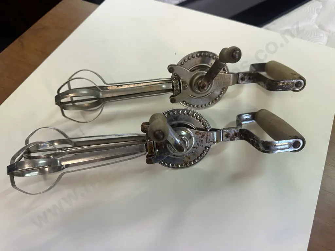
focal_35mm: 24
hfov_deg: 71.6
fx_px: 232
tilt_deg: -58.6
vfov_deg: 56.8
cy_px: 126
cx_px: 168
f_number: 1.78
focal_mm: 6.86
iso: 125
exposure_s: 1/100
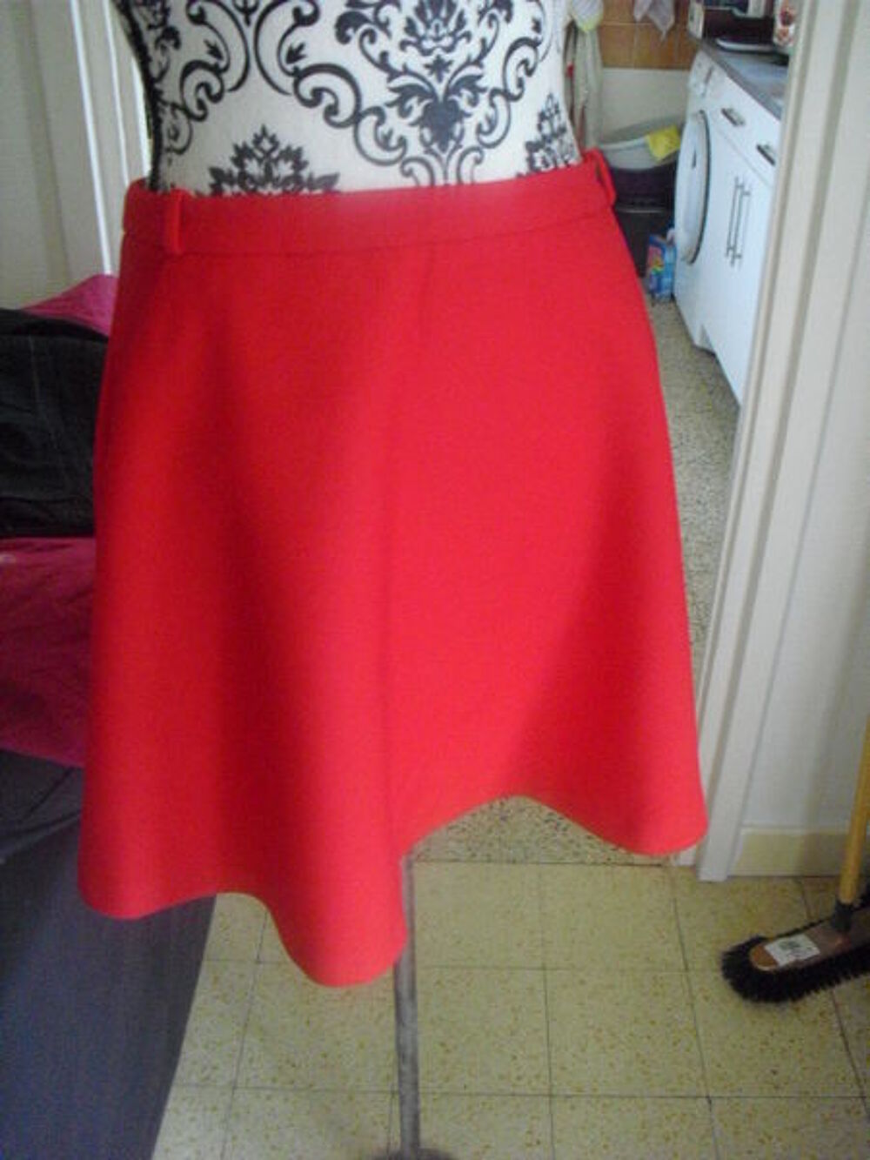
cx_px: 435
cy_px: 580
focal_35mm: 36
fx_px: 1206
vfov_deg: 51.4
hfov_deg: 39.7
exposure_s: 1/25
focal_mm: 6.3
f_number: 3.1
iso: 800
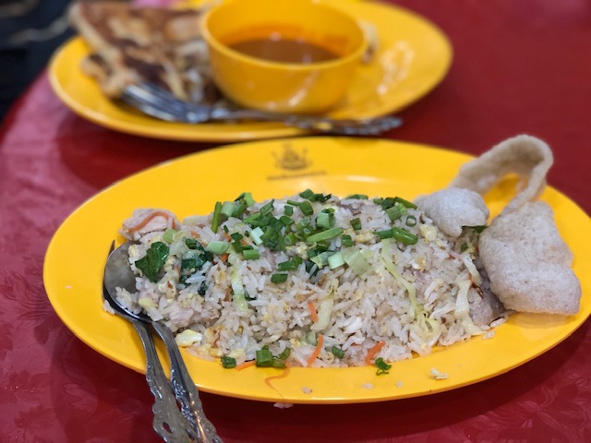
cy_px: 222
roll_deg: -7.5
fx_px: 973
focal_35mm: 57
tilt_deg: -34.8
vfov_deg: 25.7
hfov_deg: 33.8
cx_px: 296
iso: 200
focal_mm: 6.6
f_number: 2.8
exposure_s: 1/33
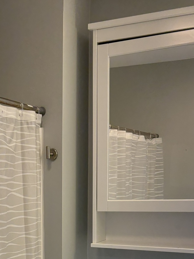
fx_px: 456
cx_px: 66
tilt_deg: -11.8
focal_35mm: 61
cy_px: 273
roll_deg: -0.1
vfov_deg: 29.1
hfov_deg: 23.9
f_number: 1.6
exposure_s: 1/120
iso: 125
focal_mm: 5.96
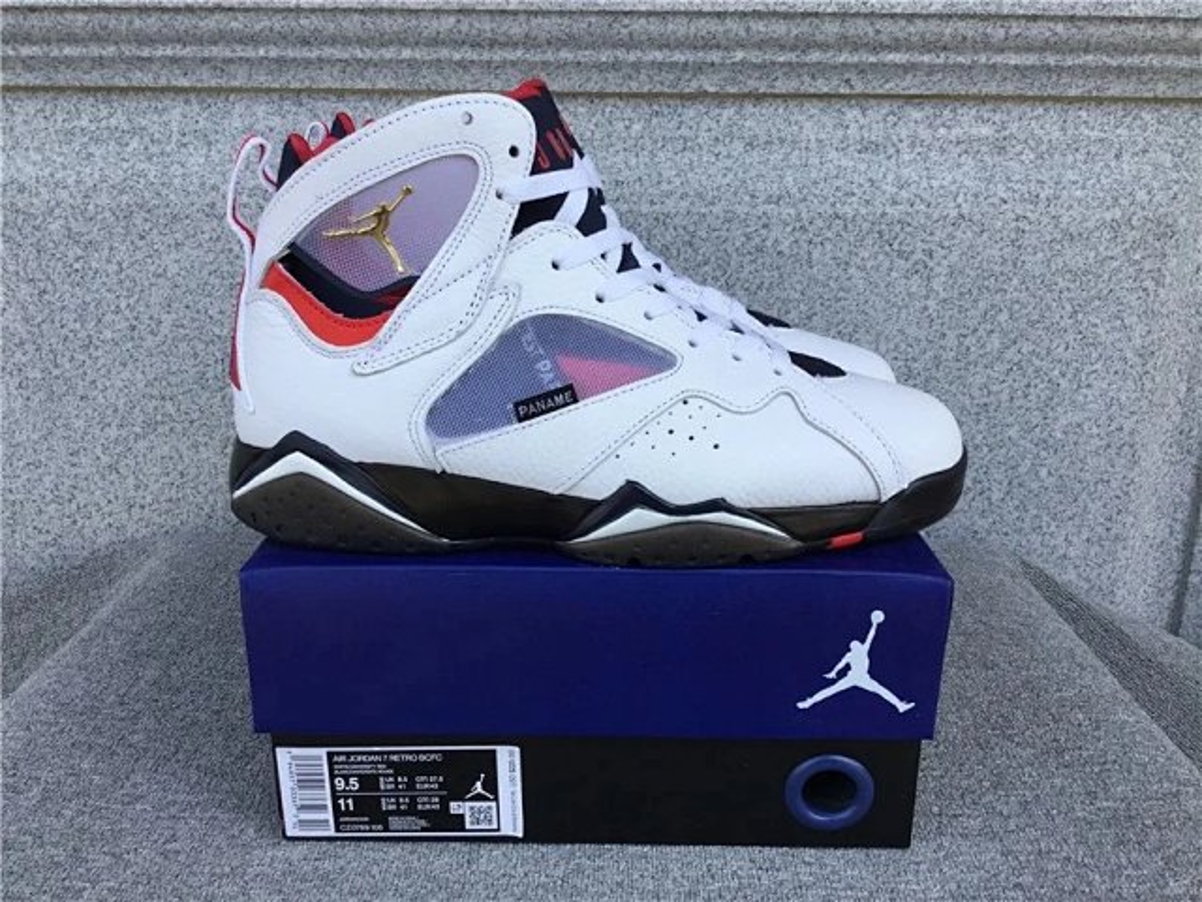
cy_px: 451
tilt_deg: -17.3
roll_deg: +0.3
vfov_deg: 45.4
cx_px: 601
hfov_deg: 58.4
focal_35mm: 31
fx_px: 1076
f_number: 2.4
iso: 25
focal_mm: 3.3
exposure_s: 1/497
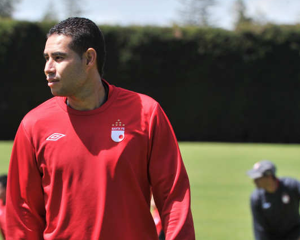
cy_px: 159
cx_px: 110
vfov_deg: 4.0
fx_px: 3401
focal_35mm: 383
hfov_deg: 5.1
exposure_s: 1/640
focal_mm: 220
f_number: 9
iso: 400
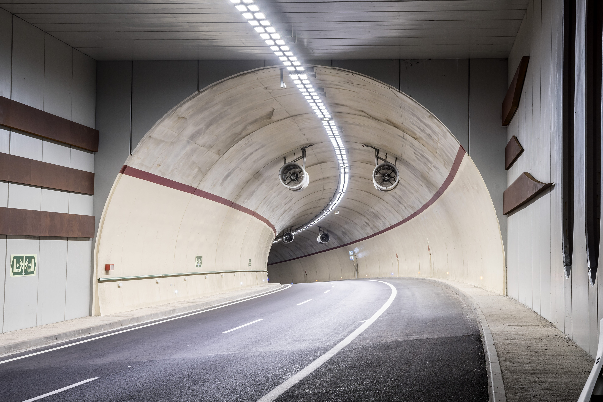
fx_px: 1122
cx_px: 302
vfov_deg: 20.3
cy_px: 201
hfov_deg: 30.1
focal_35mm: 67
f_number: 16
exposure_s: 1/3
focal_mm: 45
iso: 100
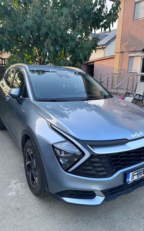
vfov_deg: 70.4
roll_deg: -2.9
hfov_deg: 47.5
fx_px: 163
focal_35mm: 26
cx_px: 80
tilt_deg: -14.2
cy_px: 114
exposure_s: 1/123
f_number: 1.78
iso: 50
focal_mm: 6.76
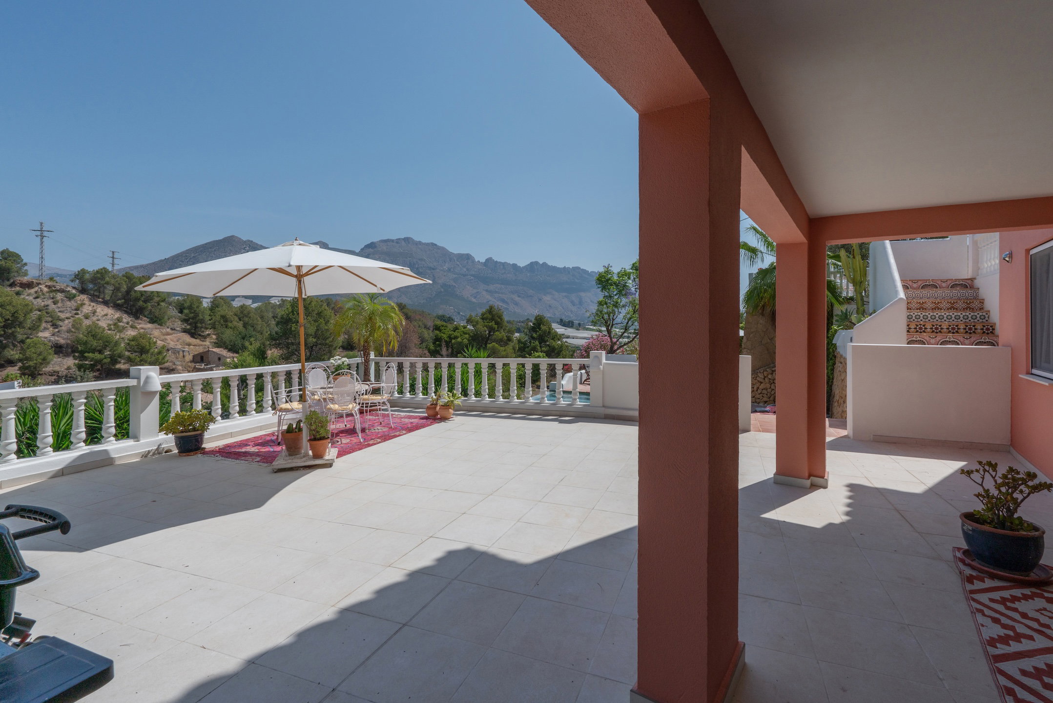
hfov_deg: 93.3
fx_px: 497
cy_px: 352
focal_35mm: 17
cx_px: 526
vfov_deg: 70.5
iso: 250
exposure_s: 1/800
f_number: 14
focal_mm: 17
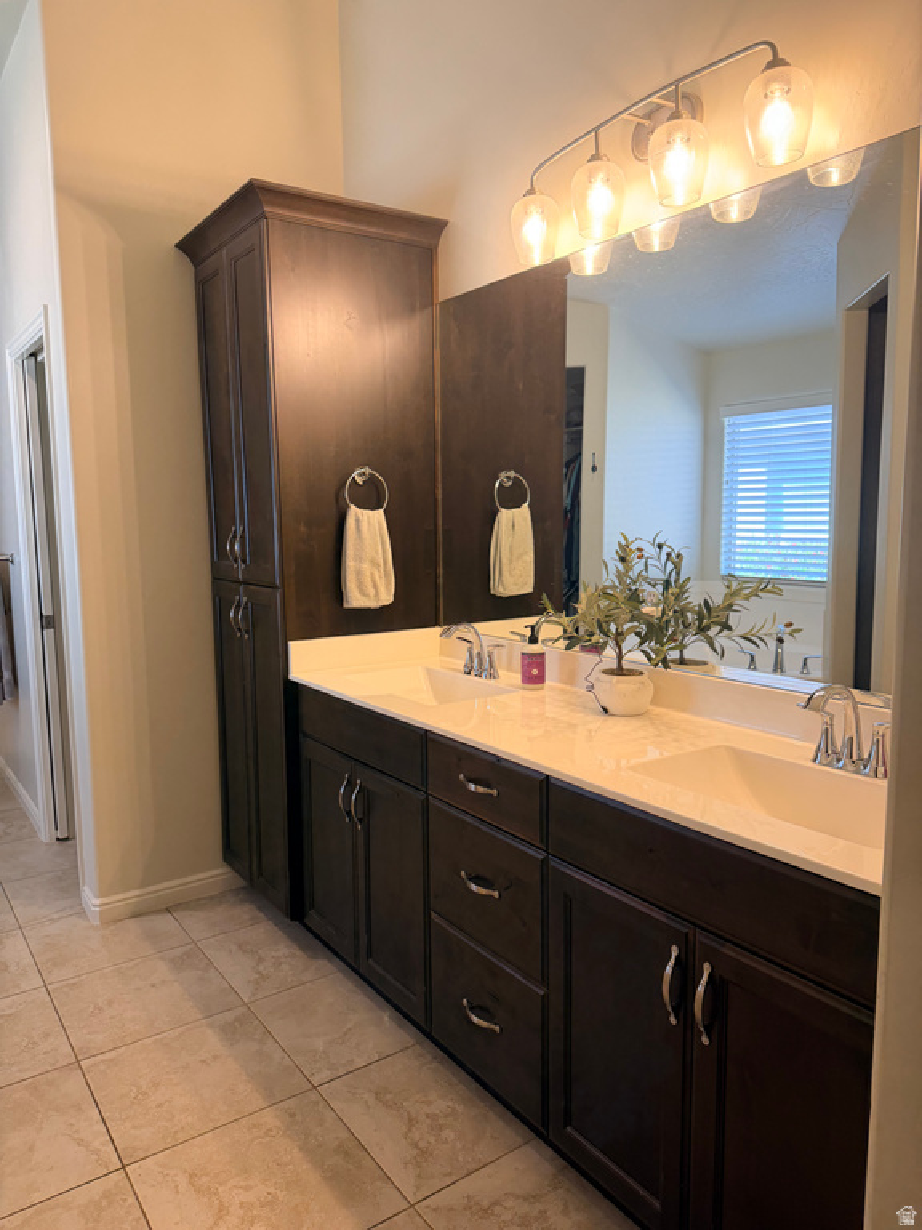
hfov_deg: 56.8
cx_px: 461
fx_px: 852
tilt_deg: -7.5
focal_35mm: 24
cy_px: 615
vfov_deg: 71.6
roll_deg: +1.5
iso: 125
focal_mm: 6.76
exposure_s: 1/120
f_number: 1.78
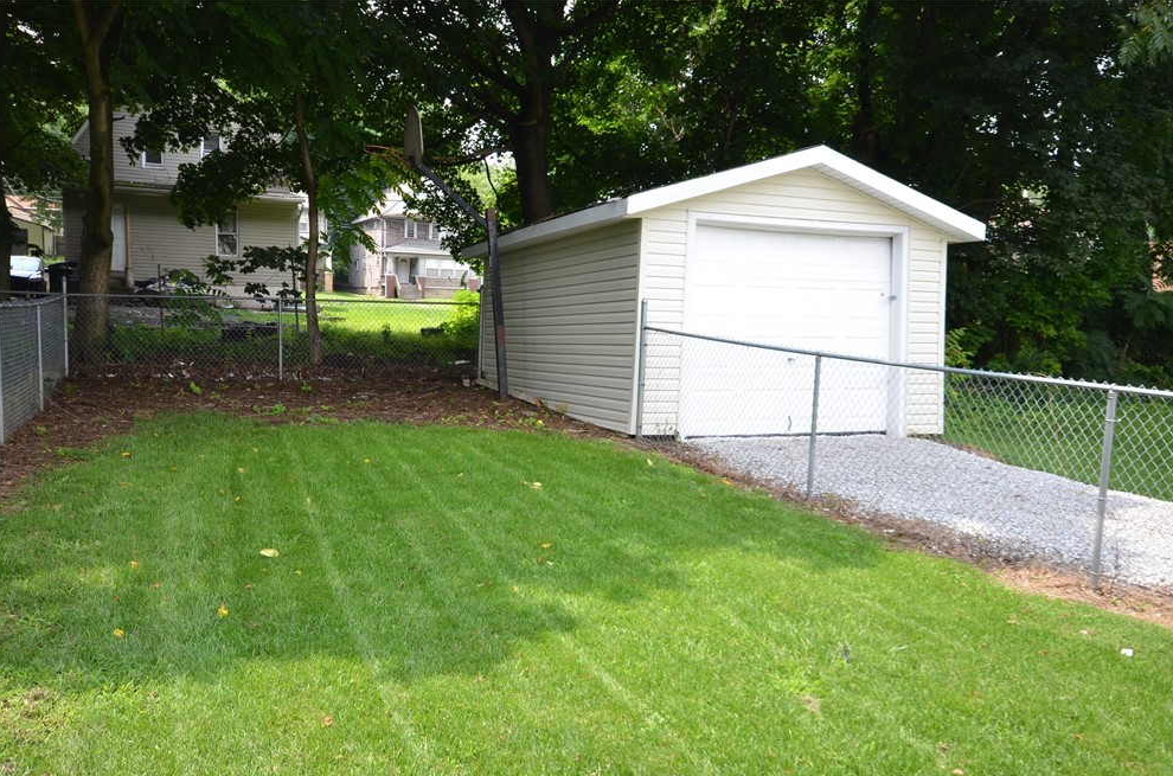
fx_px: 1073
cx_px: 575
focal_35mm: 33
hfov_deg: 57.3
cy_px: 426
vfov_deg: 39.7
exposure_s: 1/160
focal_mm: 20
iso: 200
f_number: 6.3
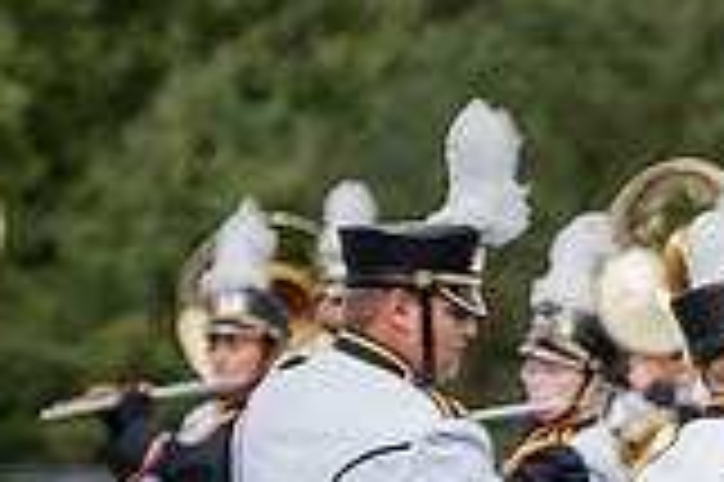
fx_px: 7614
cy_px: 687
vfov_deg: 3.6
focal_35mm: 379
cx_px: 1232
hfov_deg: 5.4
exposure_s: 1/1250
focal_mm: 105
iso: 160
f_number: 3.5
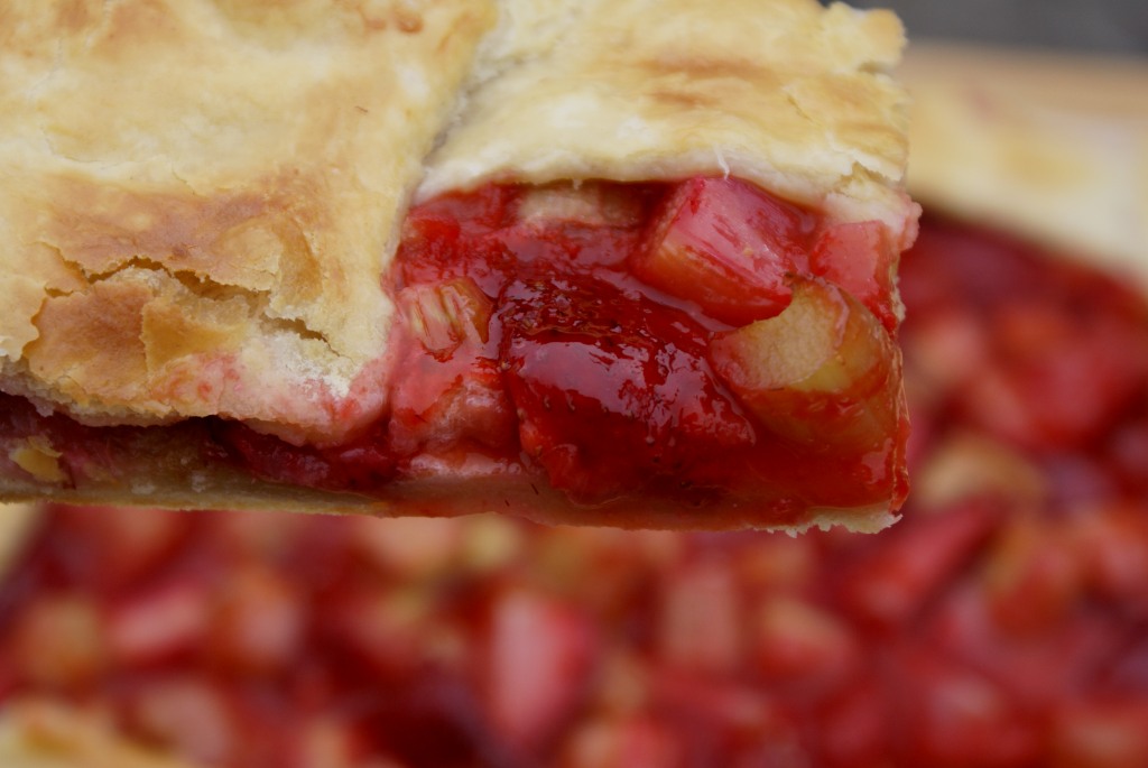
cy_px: 384
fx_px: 2873
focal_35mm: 90
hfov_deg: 22.6
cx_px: 574
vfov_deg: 15.2
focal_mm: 60
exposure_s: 1/100
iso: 160
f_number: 6.3
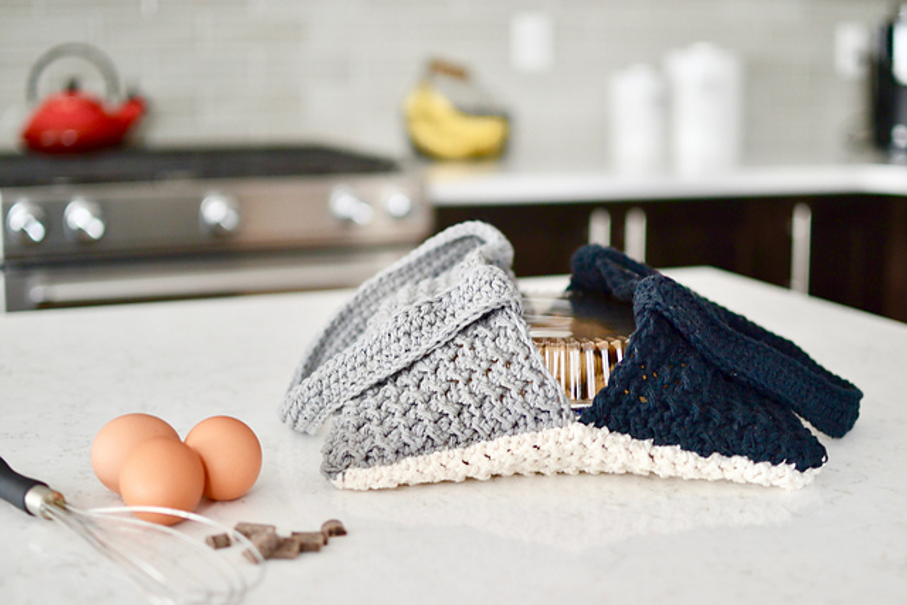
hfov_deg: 37.8
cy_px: 302
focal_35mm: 52
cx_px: 454
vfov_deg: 25.8
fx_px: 1323
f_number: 2.2
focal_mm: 35
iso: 400
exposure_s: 1/60
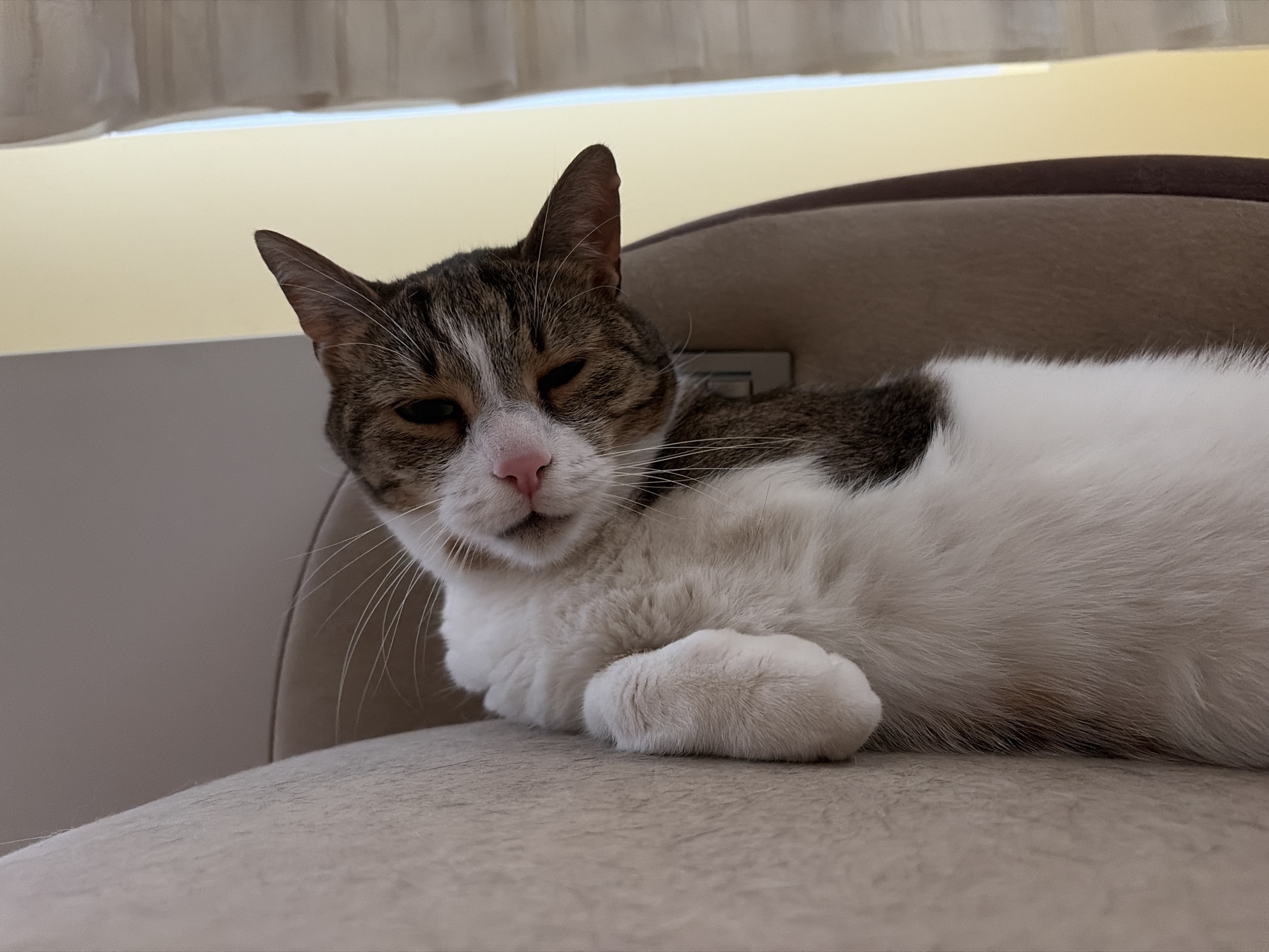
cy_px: 476
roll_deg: +4.8
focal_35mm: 26
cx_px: 634
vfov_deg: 53.1
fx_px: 953
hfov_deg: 67.3
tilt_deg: +3.4
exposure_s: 1/56
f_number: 1.6
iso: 500
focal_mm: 5.96
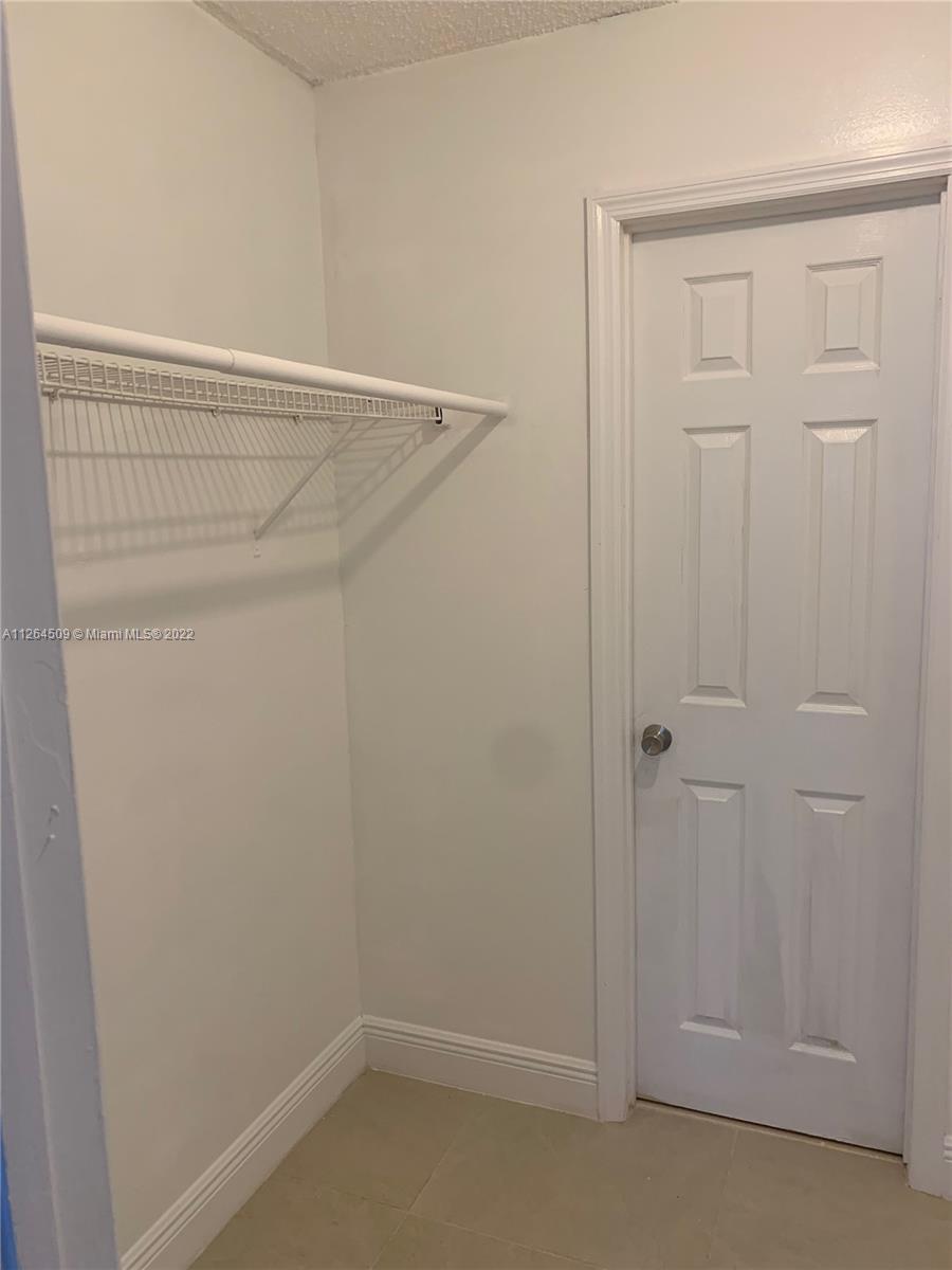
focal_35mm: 26
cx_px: 476
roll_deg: +1.4
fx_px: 953
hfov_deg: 53.1
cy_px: 635
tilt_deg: -7.5
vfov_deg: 67.3
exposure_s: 1/71
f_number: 1.8
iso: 100
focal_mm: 4.25
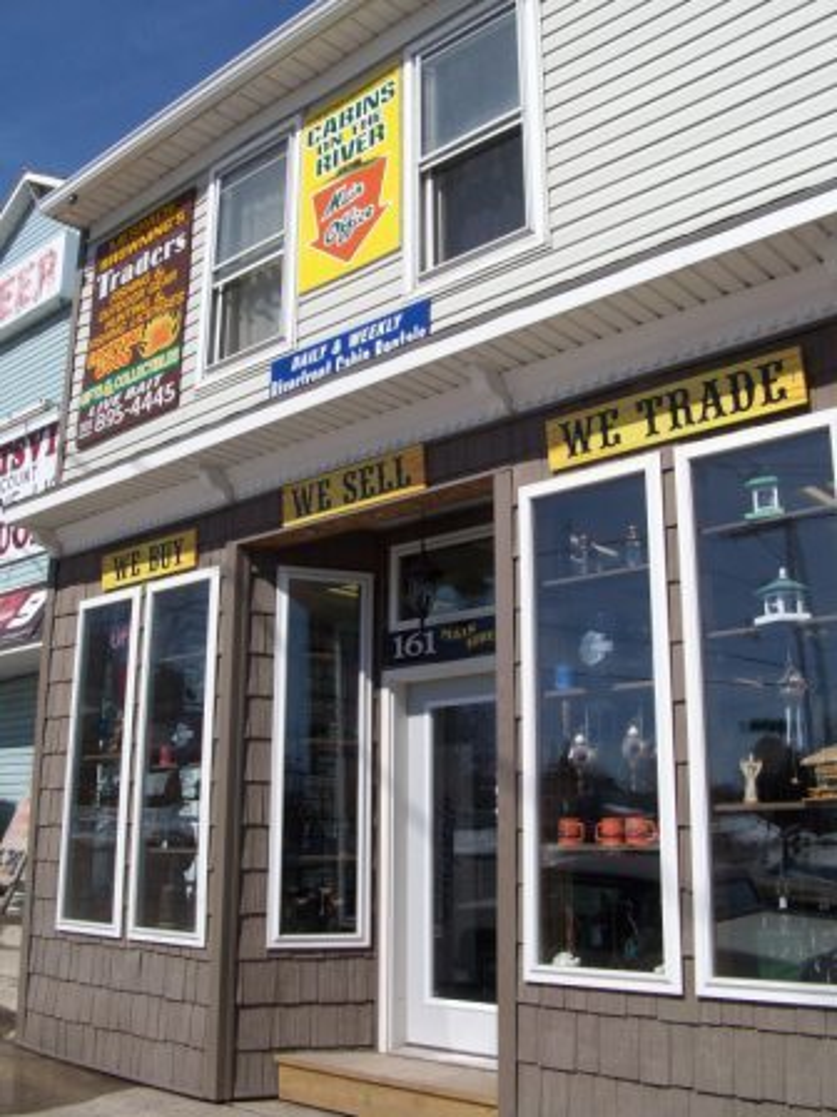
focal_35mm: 34
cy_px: 558
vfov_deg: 54.0
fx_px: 1096
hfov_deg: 41.8
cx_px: 418
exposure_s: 1/677
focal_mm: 5.7
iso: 64
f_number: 5.5
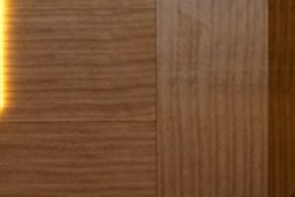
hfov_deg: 5.5
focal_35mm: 360
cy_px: 108
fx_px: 2950
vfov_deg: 3.8
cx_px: 698
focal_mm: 47
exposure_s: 1/160
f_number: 4
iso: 3200
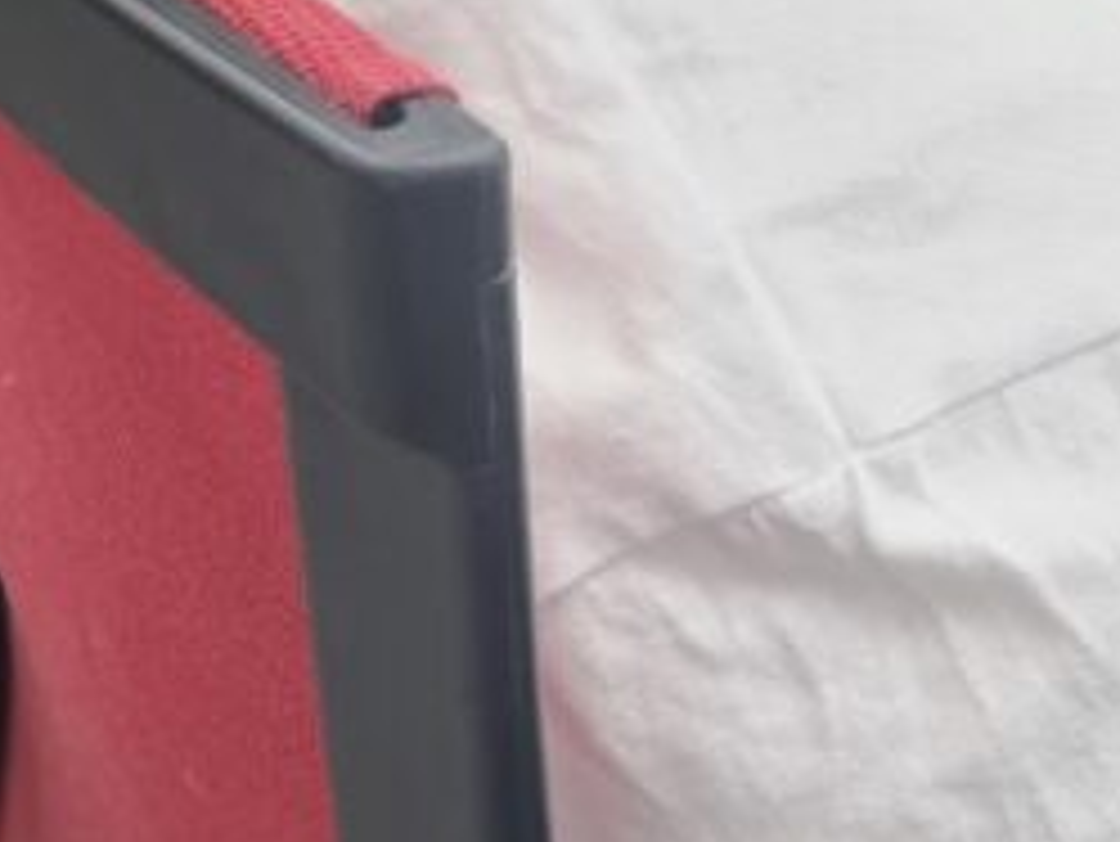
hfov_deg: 17.7
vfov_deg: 13.8
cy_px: 248
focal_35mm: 107
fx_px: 3464
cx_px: -148
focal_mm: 5.4
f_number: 1.8
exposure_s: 1/60
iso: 200
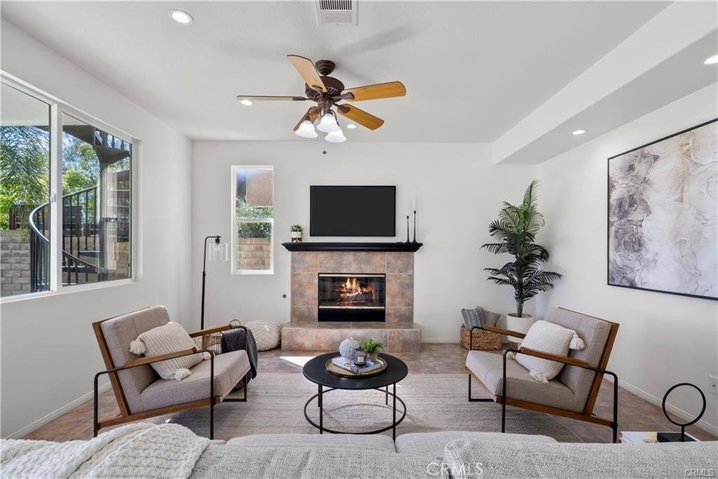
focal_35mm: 16
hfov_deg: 96.7
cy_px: 240
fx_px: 319
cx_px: 359
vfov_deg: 73.8
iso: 200
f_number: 9
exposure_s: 1/10
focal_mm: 16
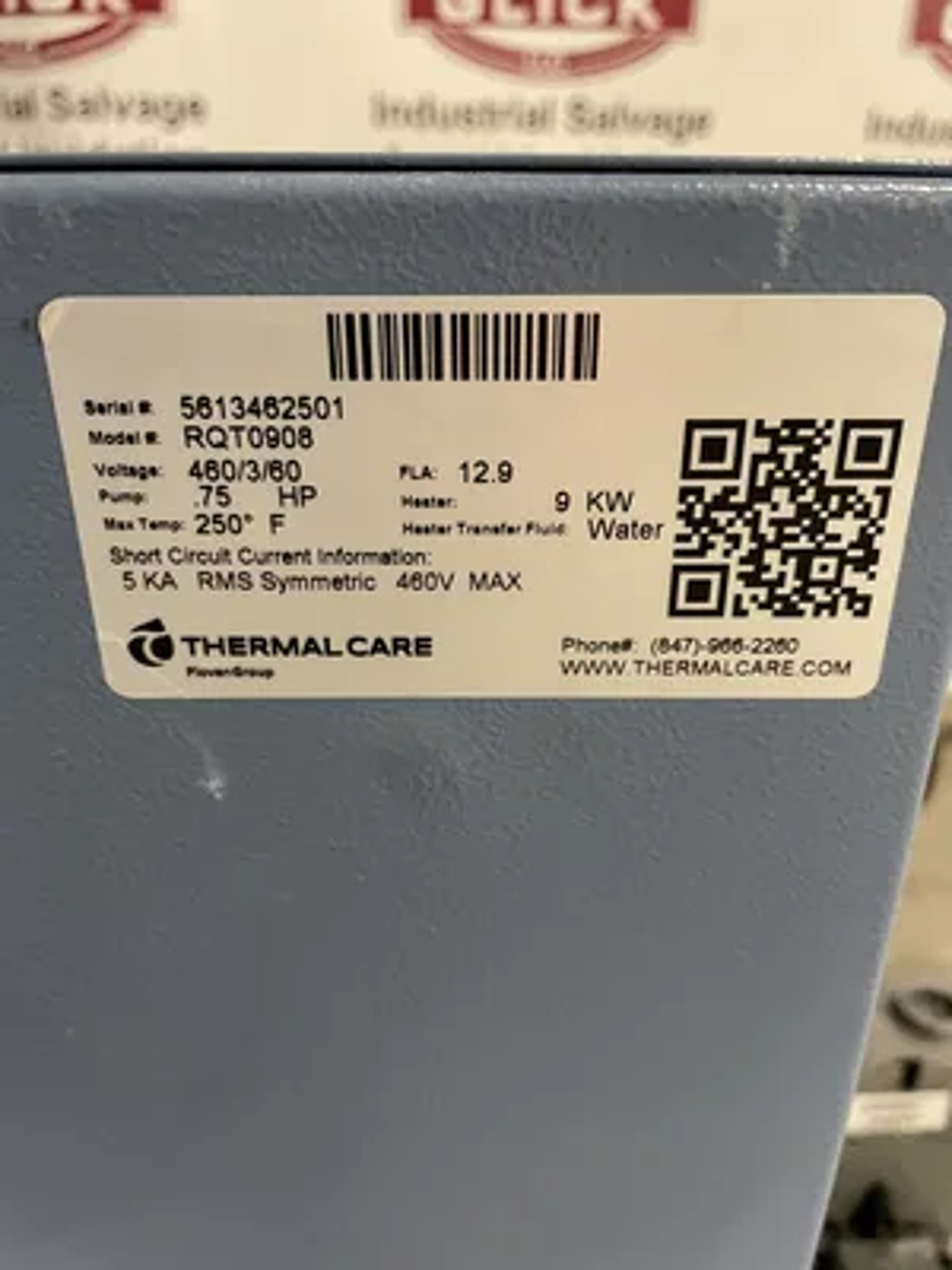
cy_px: 635
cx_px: 476
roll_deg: -0.7
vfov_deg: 67.3
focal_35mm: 26
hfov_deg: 53.1
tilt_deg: -26.8
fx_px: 953
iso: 400
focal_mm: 4.2
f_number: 1.6
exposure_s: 1/40
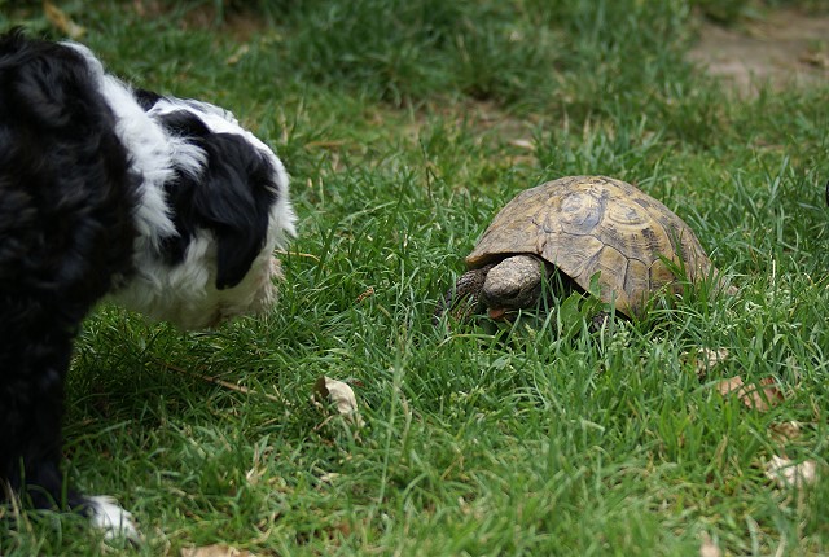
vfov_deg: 12.2
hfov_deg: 18.1
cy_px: 278
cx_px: 414
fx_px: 2597
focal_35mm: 112
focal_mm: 75
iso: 125
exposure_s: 1/125
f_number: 4.5
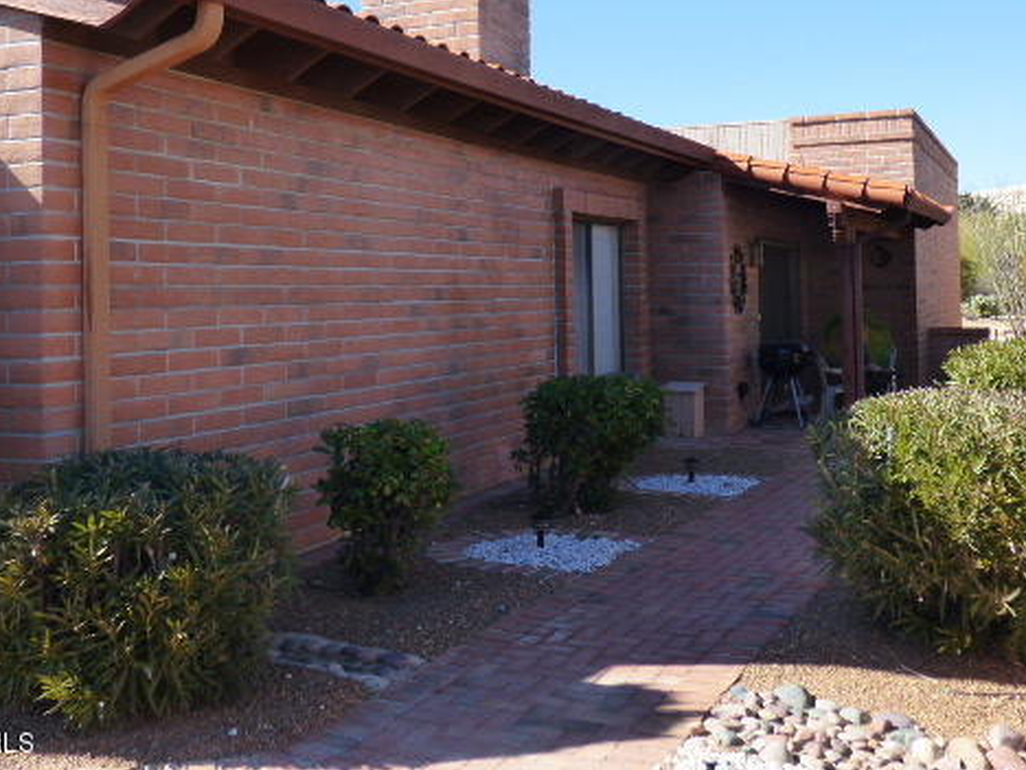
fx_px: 1215
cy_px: 261
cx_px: 520
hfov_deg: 45.8
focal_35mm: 41
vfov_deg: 34.8
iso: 200
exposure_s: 1/800
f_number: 3.3
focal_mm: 5.29
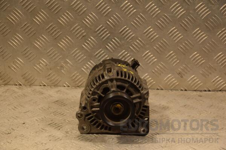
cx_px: 113
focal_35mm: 87
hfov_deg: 23.4
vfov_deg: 15.7
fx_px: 546
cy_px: 75
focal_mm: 58
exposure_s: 1/200
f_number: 5
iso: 800
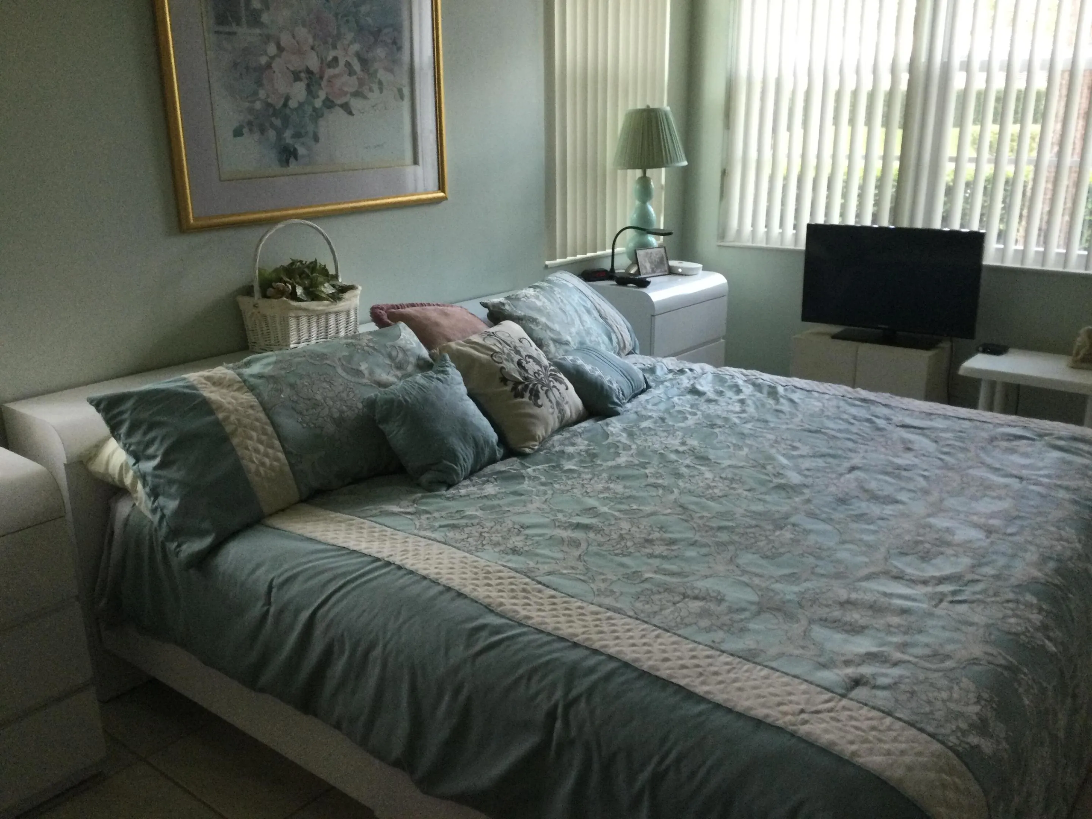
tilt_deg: -17.6
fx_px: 978
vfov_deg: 45.4
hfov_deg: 58.4
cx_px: 546
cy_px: 410
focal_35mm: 31
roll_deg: -1.2
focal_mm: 3.3
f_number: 2.4
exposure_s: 1/30
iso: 125
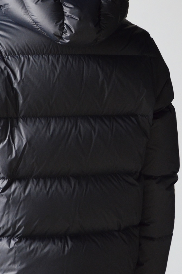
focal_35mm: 195
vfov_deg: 10.5
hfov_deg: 7.0
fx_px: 1484
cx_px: 70
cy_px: 71
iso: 1600
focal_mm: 86
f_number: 5.6
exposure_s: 1/50
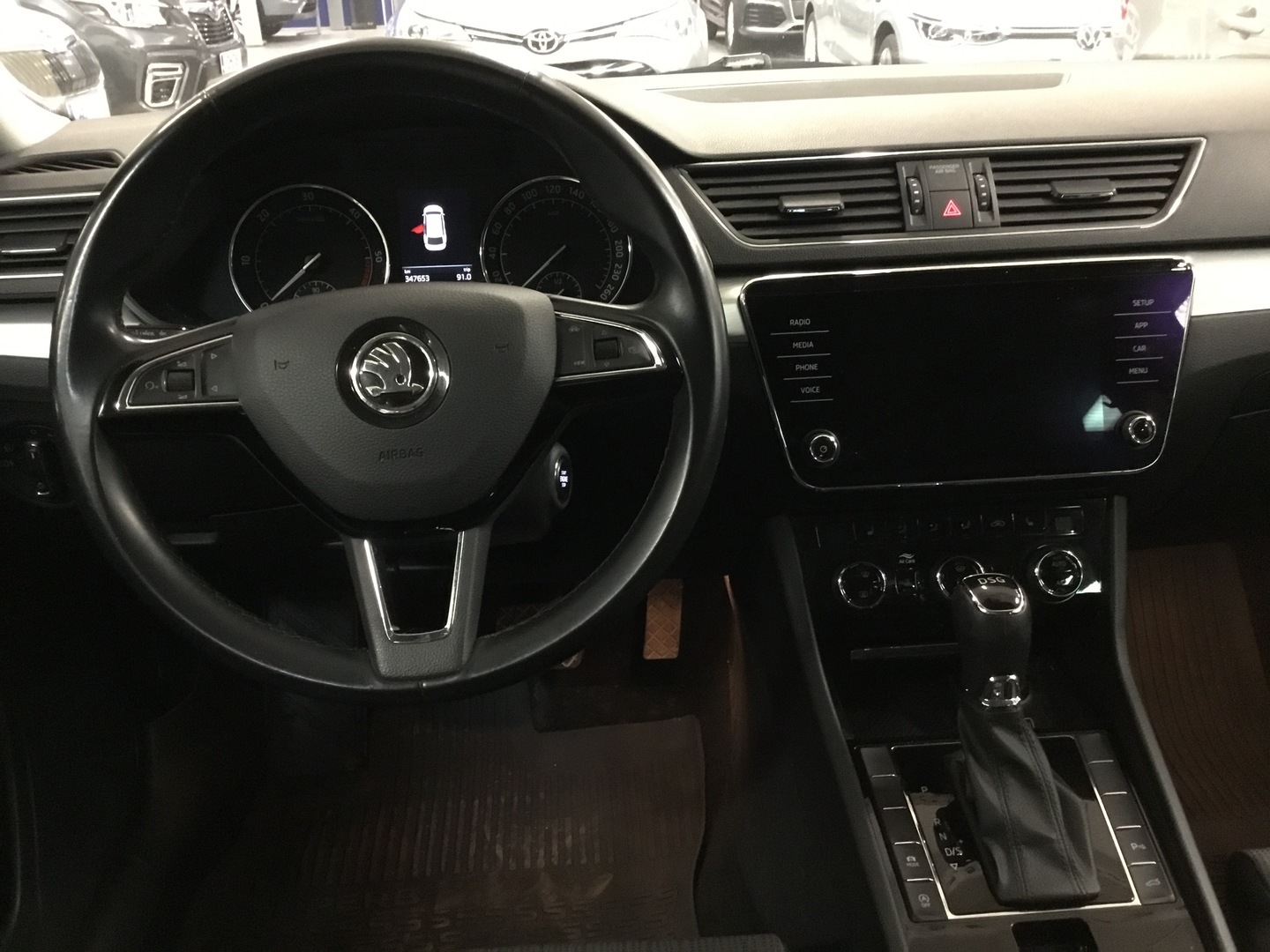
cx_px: 635
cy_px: 476
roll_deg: +2.4
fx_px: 1137
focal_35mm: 31
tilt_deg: -24.7
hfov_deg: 58.4
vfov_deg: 45.4
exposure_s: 1/17
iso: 500
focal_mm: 3.3
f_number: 2.4
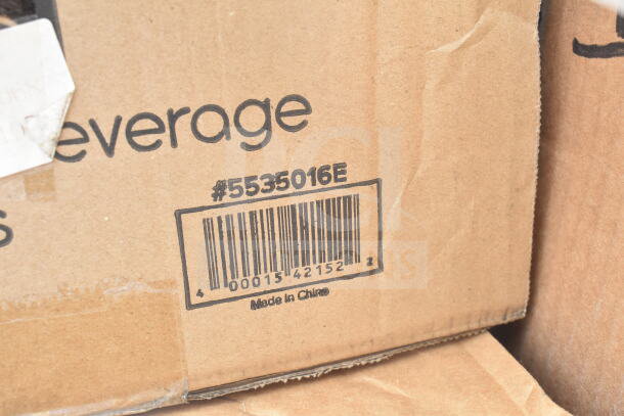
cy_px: 208
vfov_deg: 33.0
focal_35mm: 40
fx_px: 702
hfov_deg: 47.9
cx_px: 312
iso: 1600
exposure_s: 1/320
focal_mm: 27
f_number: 9
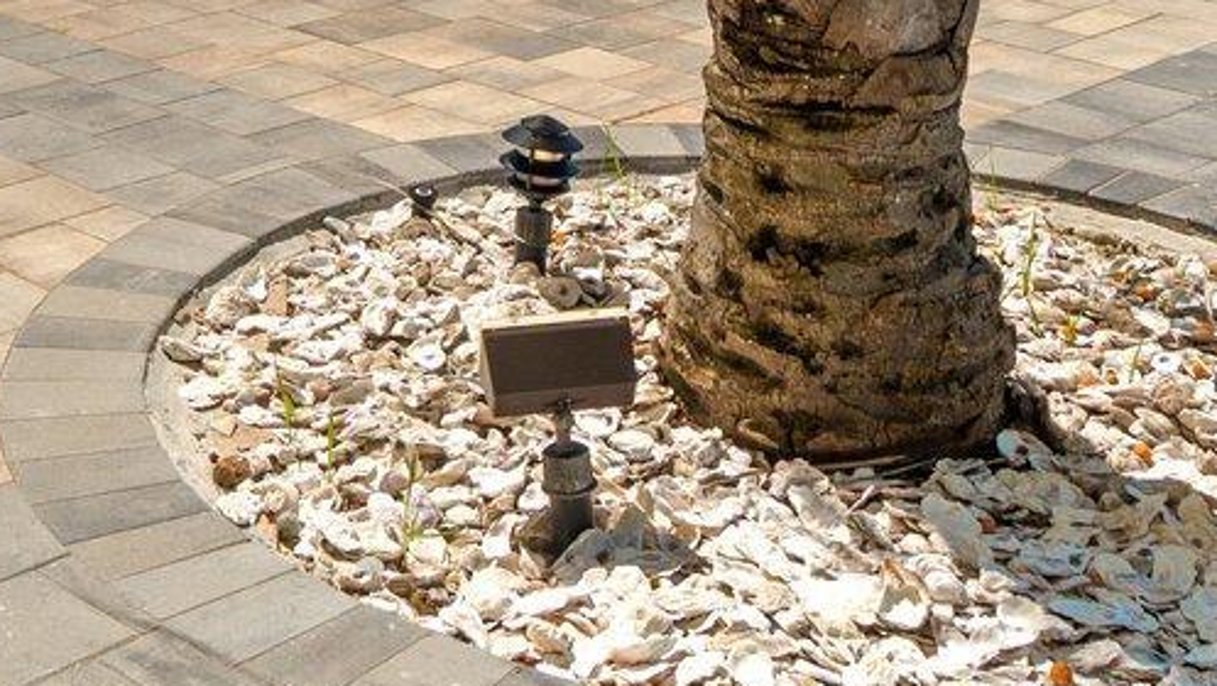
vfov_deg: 14.7
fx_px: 2297
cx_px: 245
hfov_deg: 29.0
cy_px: -567
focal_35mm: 71
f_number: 8
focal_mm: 11
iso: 100
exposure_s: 1/60
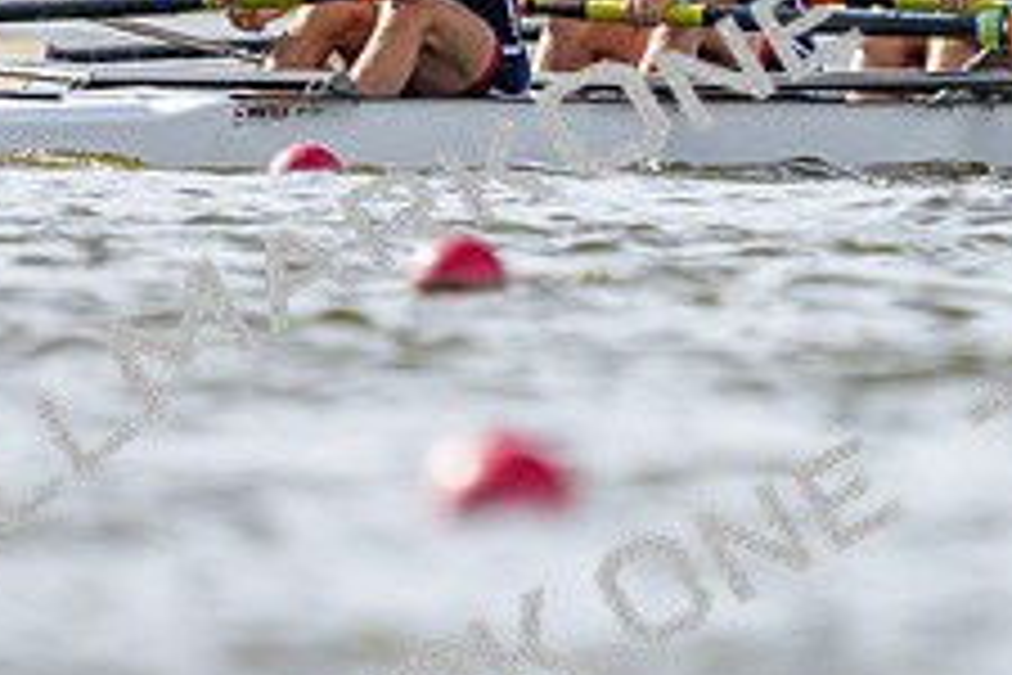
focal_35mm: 2317
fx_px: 65128
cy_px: -47
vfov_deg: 0.6
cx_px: 729
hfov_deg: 0.9
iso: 400
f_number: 6.3
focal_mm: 600
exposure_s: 1/2500
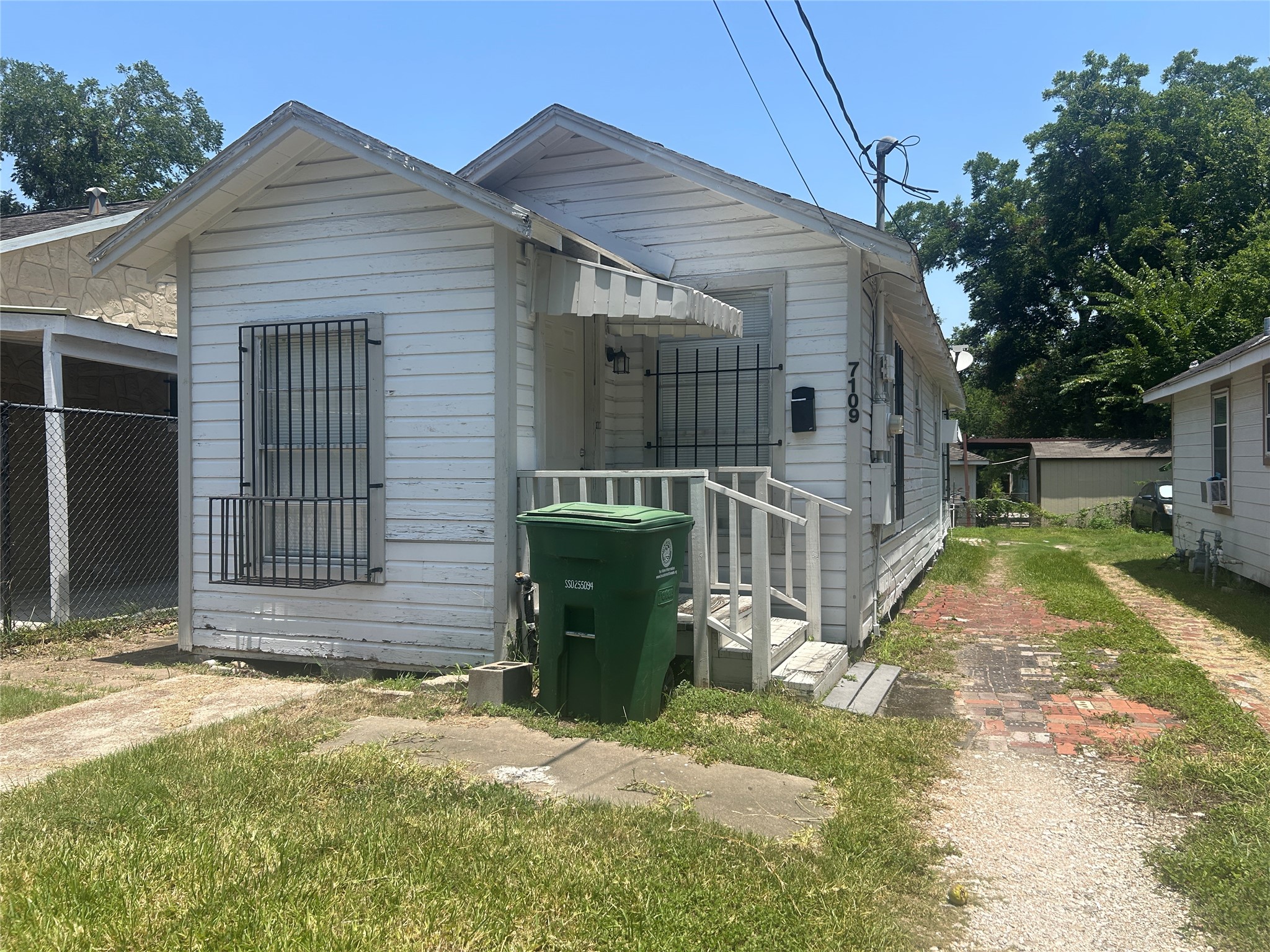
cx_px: 635
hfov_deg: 67.3
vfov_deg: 53.1
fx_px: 954
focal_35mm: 26
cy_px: 476
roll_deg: +0.2
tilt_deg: -1.0
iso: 50
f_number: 1.5
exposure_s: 1/3704
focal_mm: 5.7
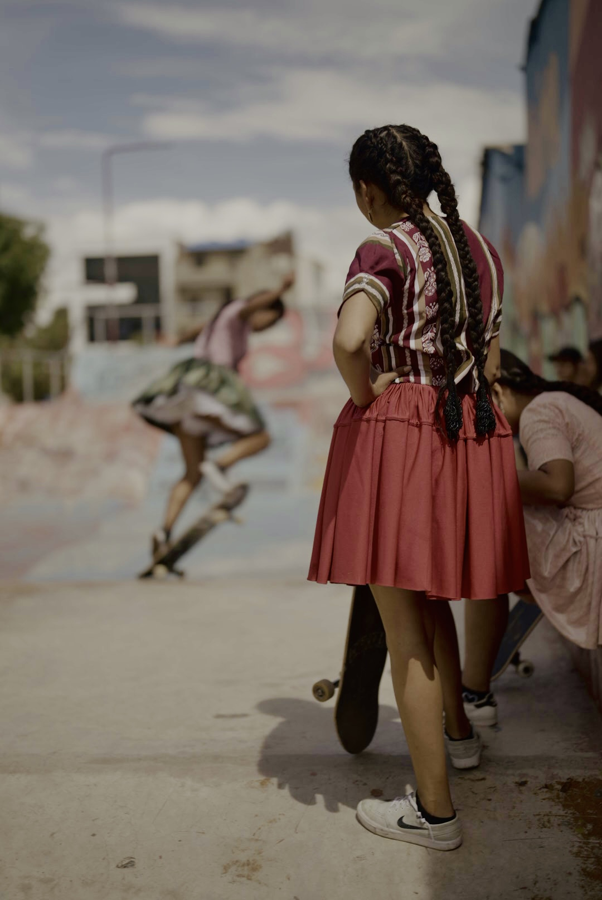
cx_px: 301
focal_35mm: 50
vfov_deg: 39.6
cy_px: 450
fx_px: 1252
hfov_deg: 27.0
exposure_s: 1/60
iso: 160
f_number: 1.2
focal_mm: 50
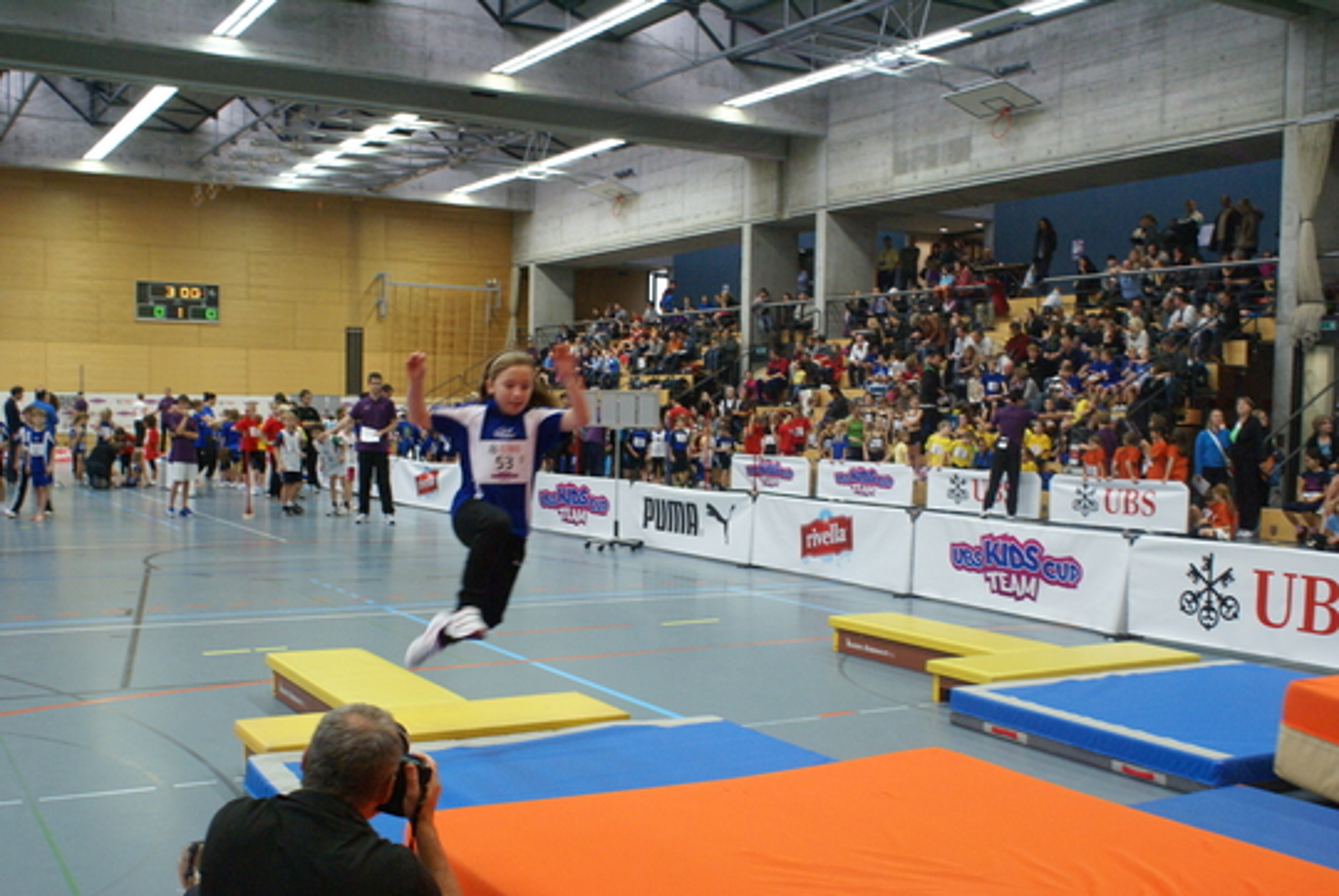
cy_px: 448
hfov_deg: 49.5
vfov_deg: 34.3
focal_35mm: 39
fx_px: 1452
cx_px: 670
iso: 800
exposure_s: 1/60
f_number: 4.5
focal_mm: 26
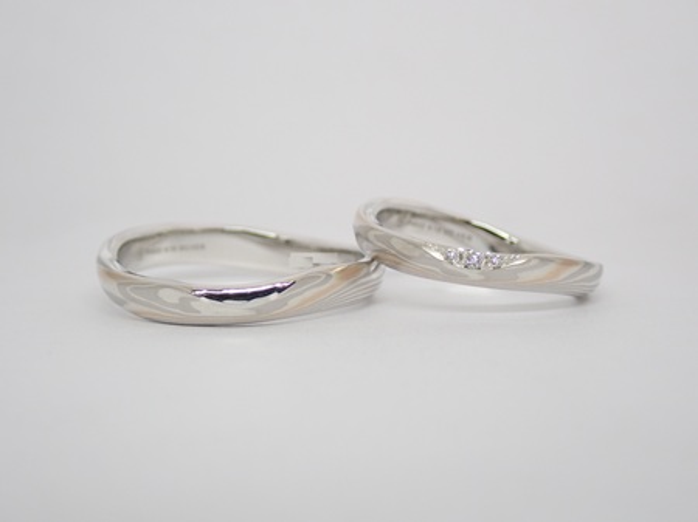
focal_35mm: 77
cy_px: 261
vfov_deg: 19.1
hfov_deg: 25.3
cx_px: 349
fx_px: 1552
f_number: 4.1
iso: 200
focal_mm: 13.65
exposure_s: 1/125
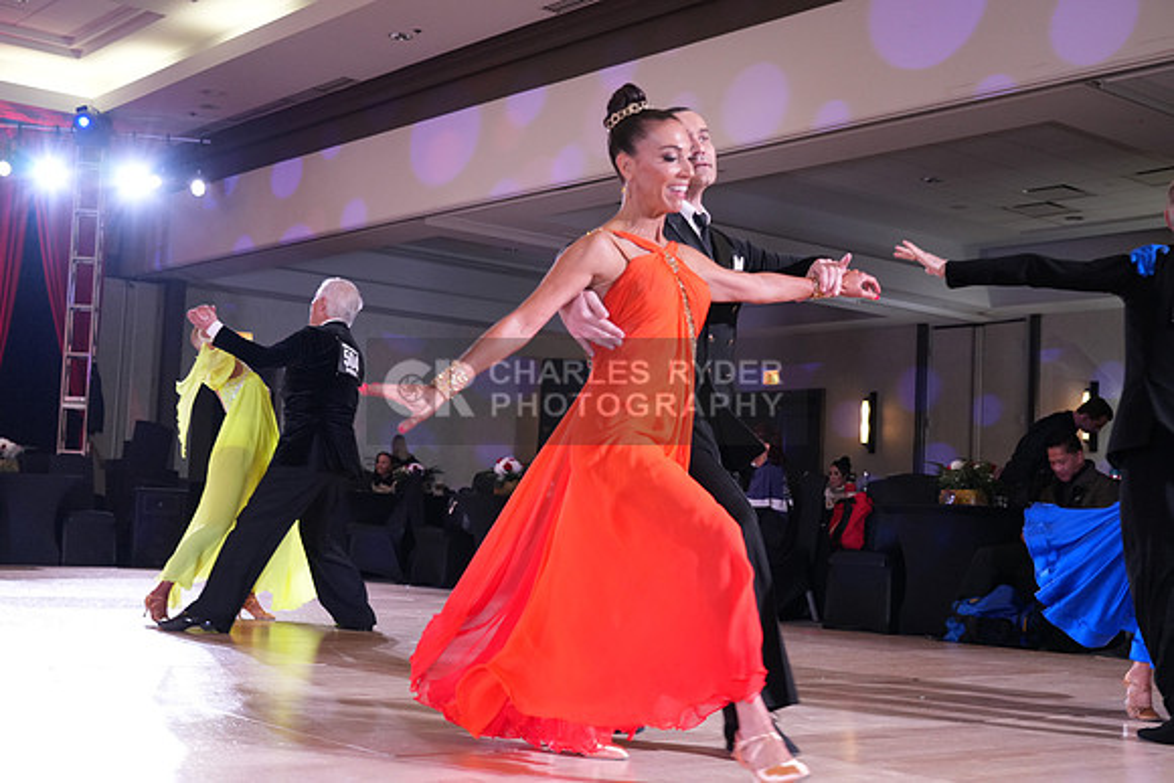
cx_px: 587
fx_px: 1533
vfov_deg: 28.7
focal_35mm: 47
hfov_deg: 41.9
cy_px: 392
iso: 2500
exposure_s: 1/250
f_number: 4
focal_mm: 47
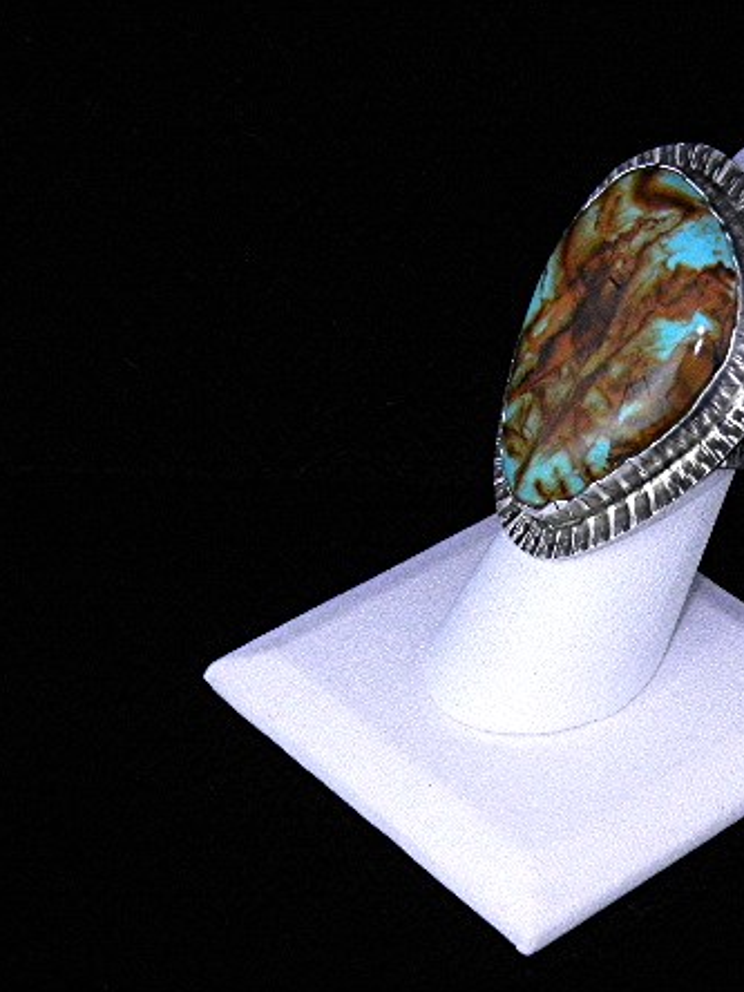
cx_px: 619
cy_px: 514
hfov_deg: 17.2
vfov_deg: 23.0
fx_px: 2436
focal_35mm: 85
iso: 800
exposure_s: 1/30
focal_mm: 10.6
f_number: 8
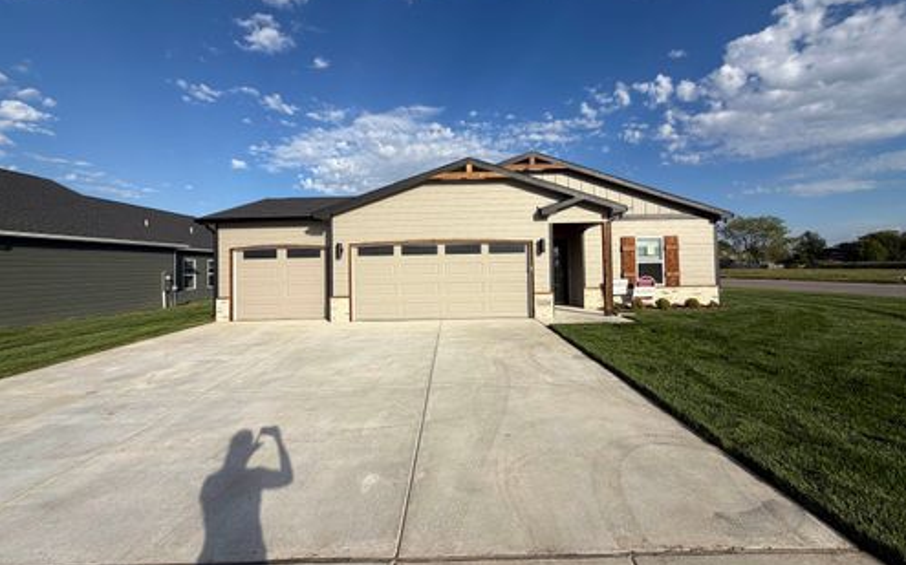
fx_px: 370
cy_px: 259
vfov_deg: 74.6
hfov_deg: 101.5
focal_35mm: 15
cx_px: 456
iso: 20
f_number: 2.2
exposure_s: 1/1105
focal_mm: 2.22
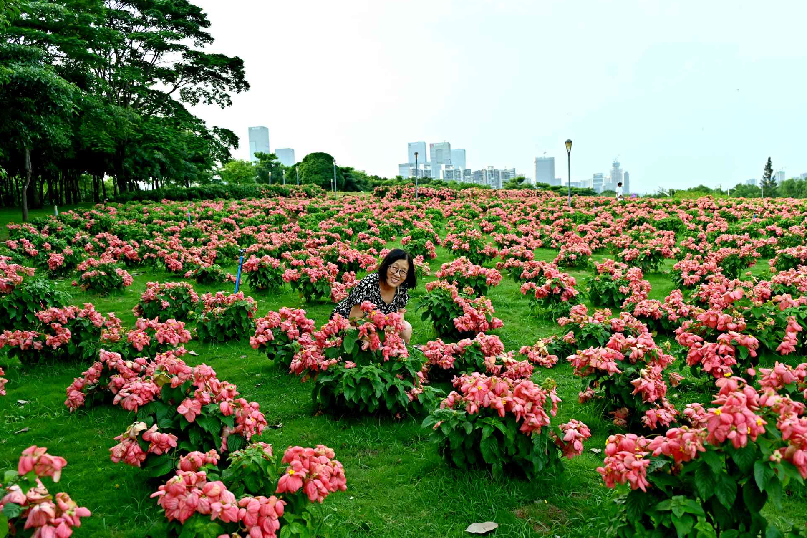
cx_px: 395
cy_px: 274
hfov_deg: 61.9
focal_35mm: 30
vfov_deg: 43.6
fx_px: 672
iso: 100
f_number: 4.5
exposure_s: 1/250
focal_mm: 29
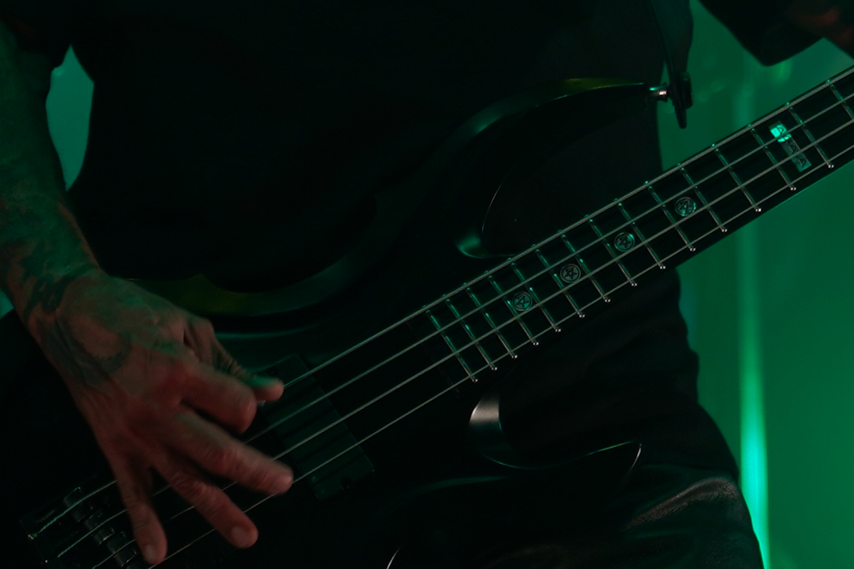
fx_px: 11836
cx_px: 758
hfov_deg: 4.1
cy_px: -219
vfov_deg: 2.8
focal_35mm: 499
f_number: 4
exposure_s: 1/125
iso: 160
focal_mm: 105
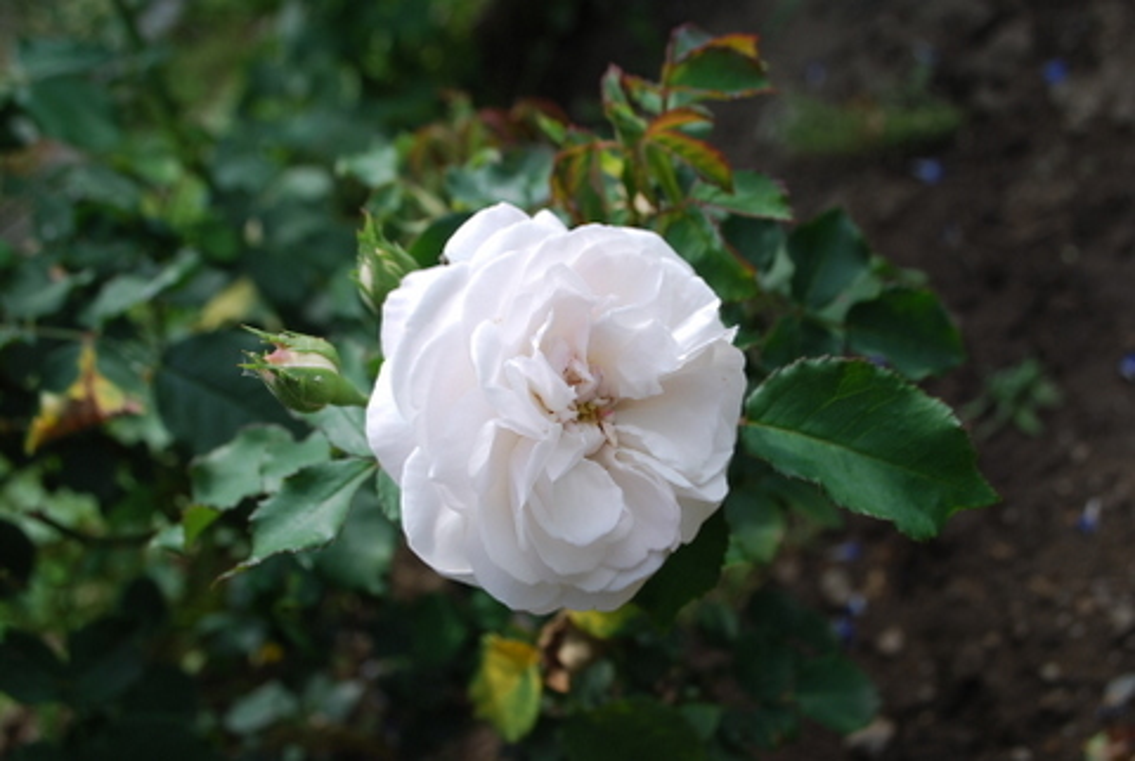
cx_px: 568
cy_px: 380
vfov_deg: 34.3
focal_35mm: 39
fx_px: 1232
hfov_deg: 49.5
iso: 100
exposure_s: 1/200
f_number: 8
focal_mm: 26
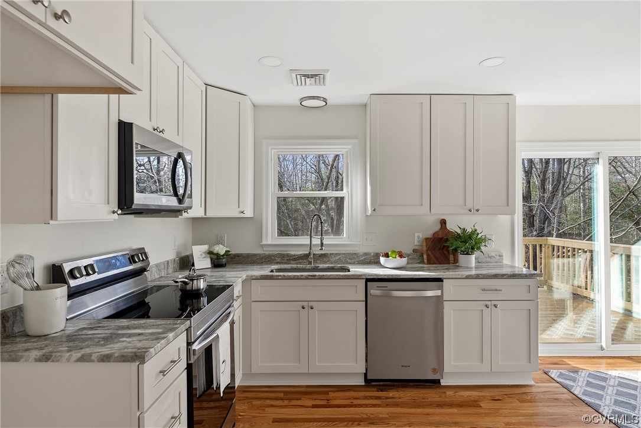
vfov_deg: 62.0
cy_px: 214
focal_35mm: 20
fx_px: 356
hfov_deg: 84.0
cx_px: 320
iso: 800
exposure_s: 1/25
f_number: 8
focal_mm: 20
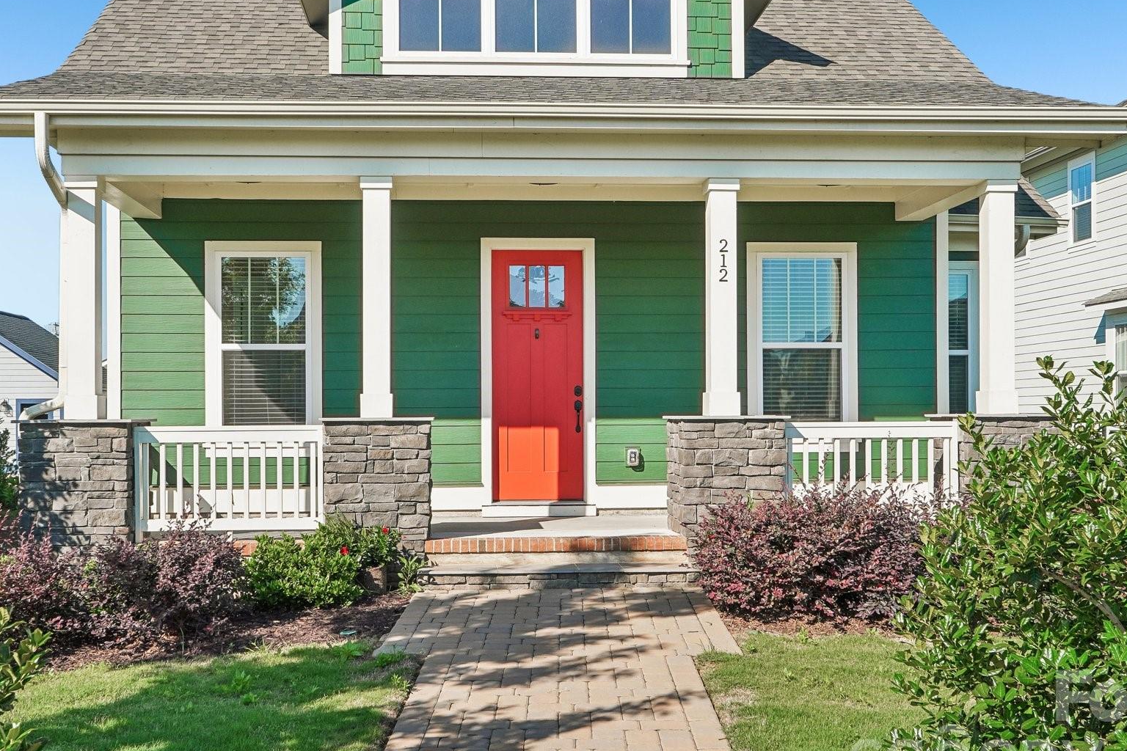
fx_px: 1252
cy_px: 314
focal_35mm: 40
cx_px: 539
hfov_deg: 48.4
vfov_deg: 33.3
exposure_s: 1/125
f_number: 8
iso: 100
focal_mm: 20
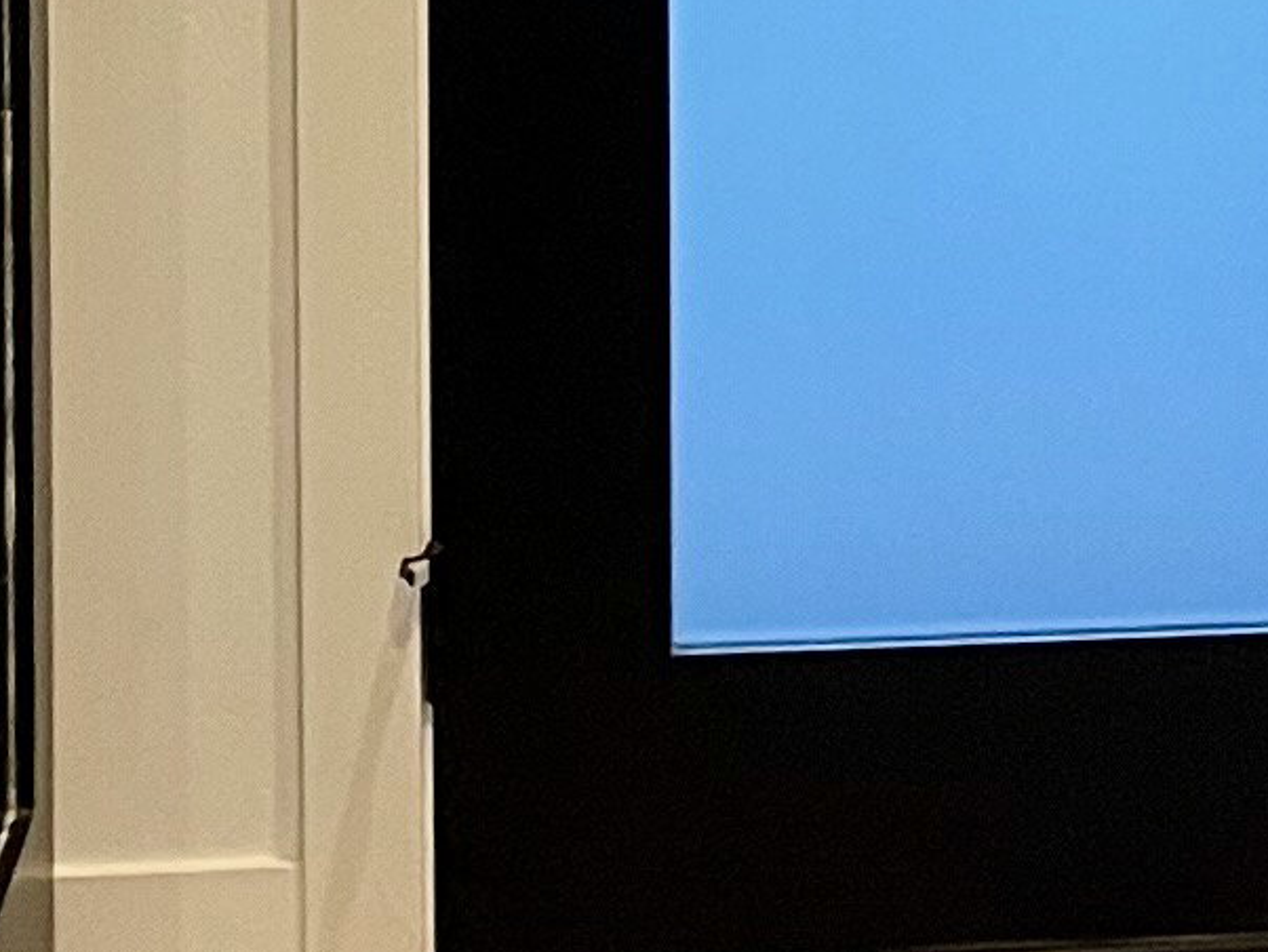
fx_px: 6376
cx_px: 1483
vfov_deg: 8.1
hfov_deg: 11.2
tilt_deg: -3.3
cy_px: -1022
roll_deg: +0.4
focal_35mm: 174
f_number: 1.6
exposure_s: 1/60
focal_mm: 4.2
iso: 200
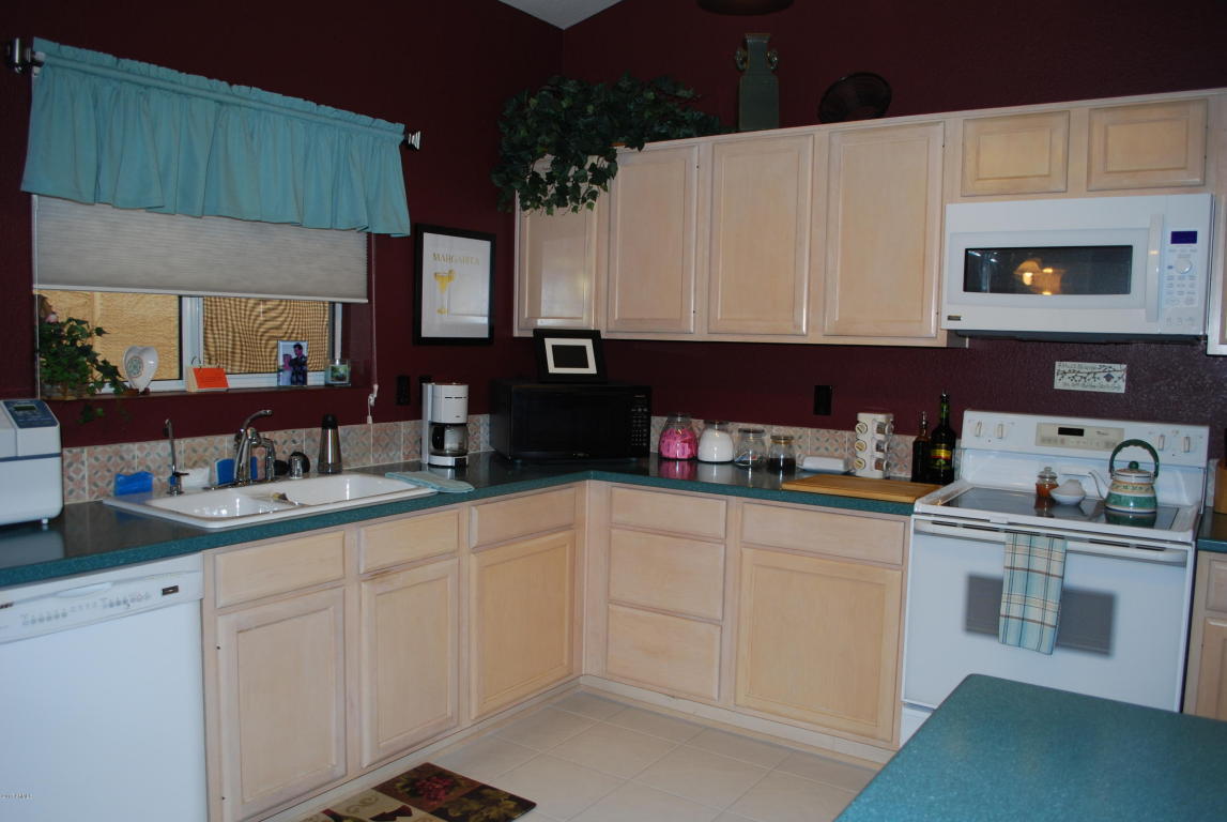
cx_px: 614
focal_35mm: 27
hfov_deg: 67.3
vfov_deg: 48.1
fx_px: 921
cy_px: 411
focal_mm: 18
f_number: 3.5
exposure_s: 1/60
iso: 200
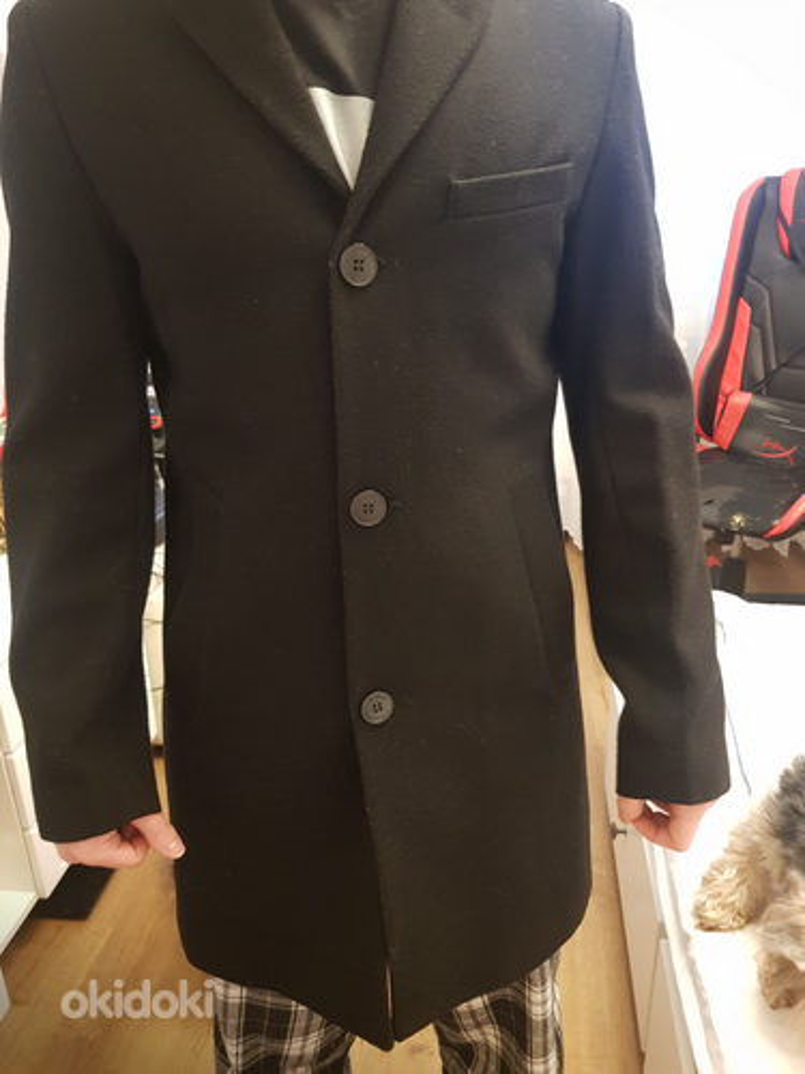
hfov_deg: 53.1
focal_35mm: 26
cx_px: 402
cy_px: 537
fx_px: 806
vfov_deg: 67.3
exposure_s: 1/10
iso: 320
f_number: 1.7
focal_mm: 4.2
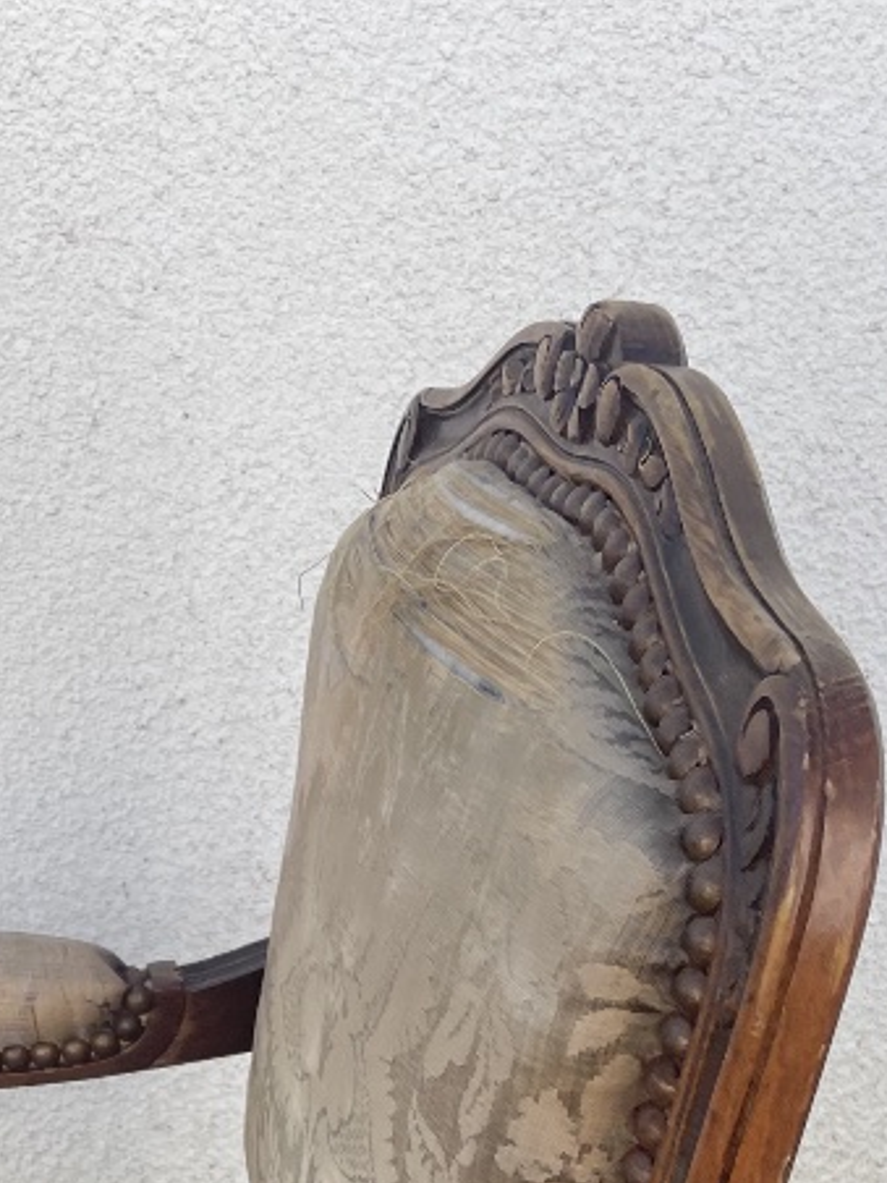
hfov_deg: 20.9
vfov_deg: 24.9
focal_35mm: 69
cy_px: 1492
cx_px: 89
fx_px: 2357
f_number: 1.6
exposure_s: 1/1171
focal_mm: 4.2
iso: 32
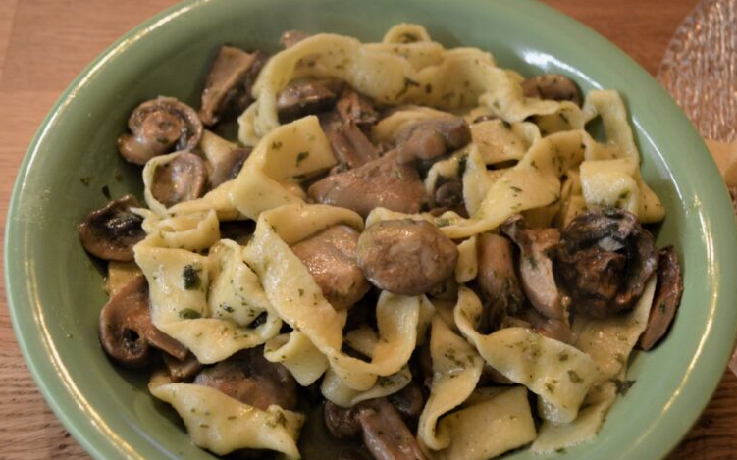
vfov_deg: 25.8
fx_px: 1004
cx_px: 373
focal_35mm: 50
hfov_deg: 40.3
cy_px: 230
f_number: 4.8
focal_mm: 32
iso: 1600
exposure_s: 1/25
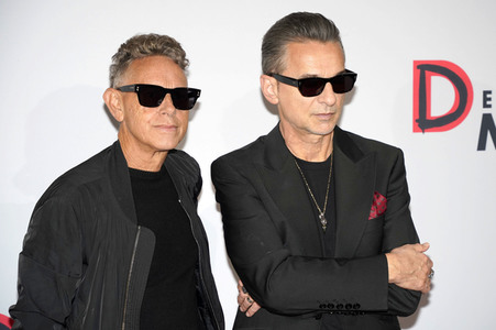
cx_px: 248
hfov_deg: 21.7
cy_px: 165
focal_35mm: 94
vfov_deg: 14.5
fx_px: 1294
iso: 640
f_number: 5.6
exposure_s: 1/100
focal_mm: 94
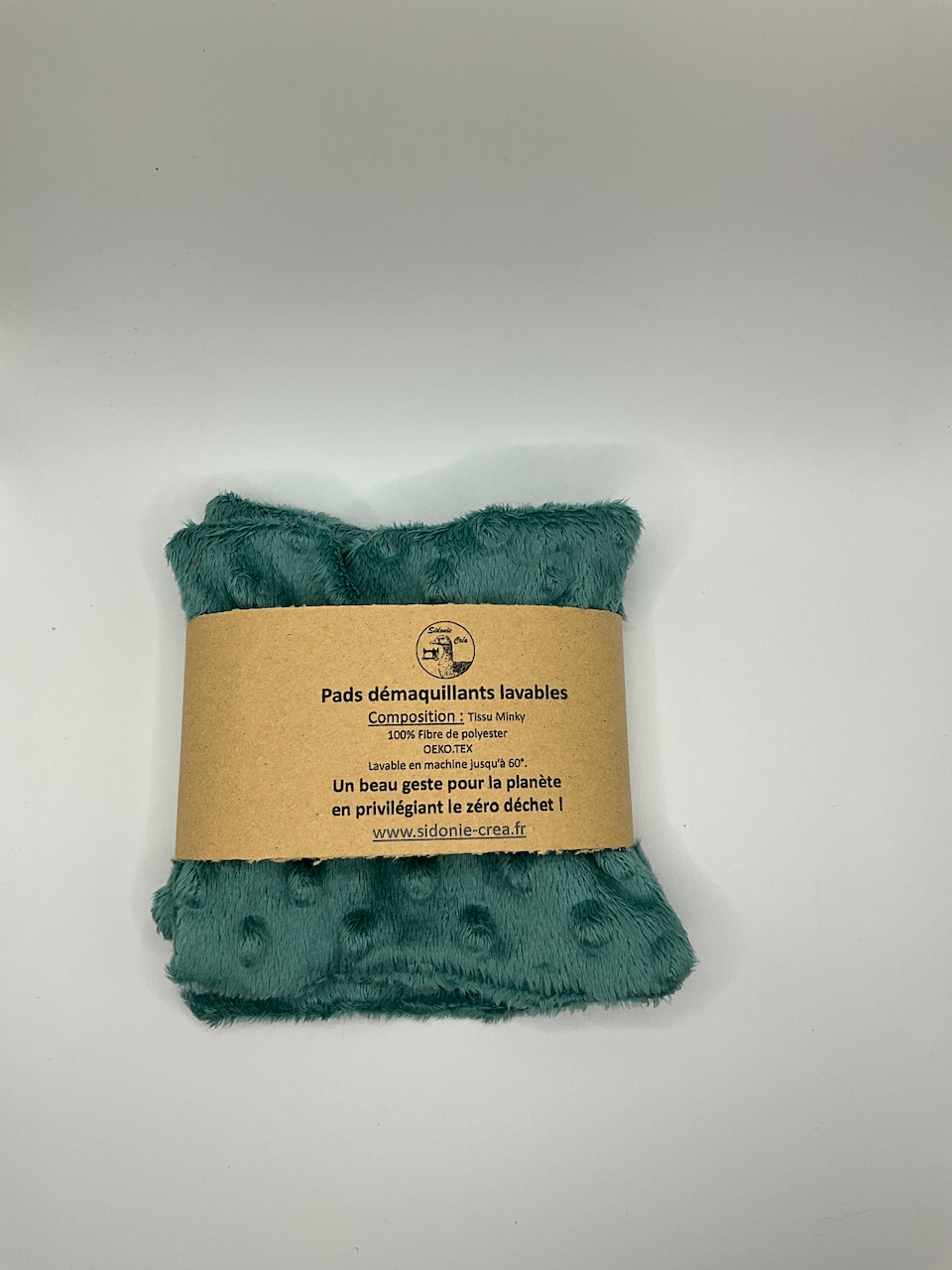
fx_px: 1063
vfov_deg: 61.7
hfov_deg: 48.2
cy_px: 635
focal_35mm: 29
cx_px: 476
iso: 25
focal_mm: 3
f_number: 1.8
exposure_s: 1/255
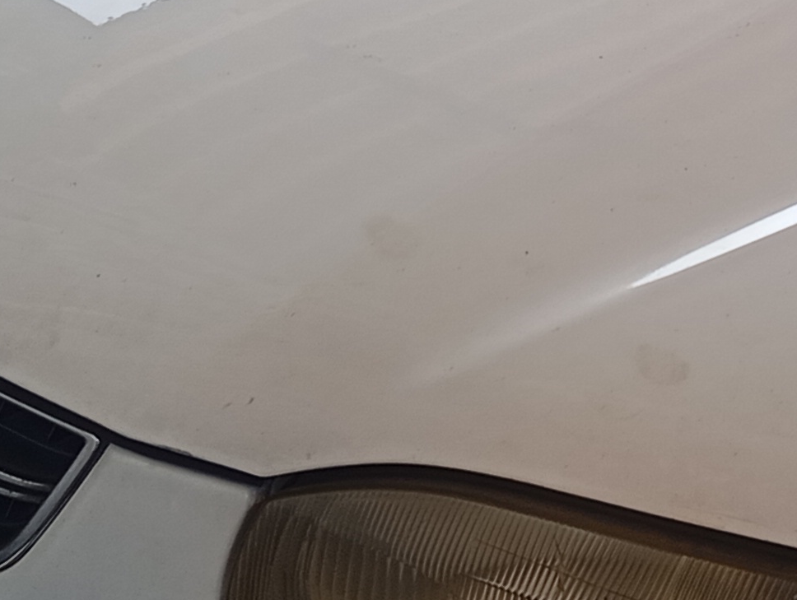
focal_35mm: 118
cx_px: 524
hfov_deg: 16.6
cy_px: -9
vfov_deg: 12.4
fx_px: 2721
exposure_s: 1/100
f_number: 1.8
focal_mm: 4.22
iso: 175
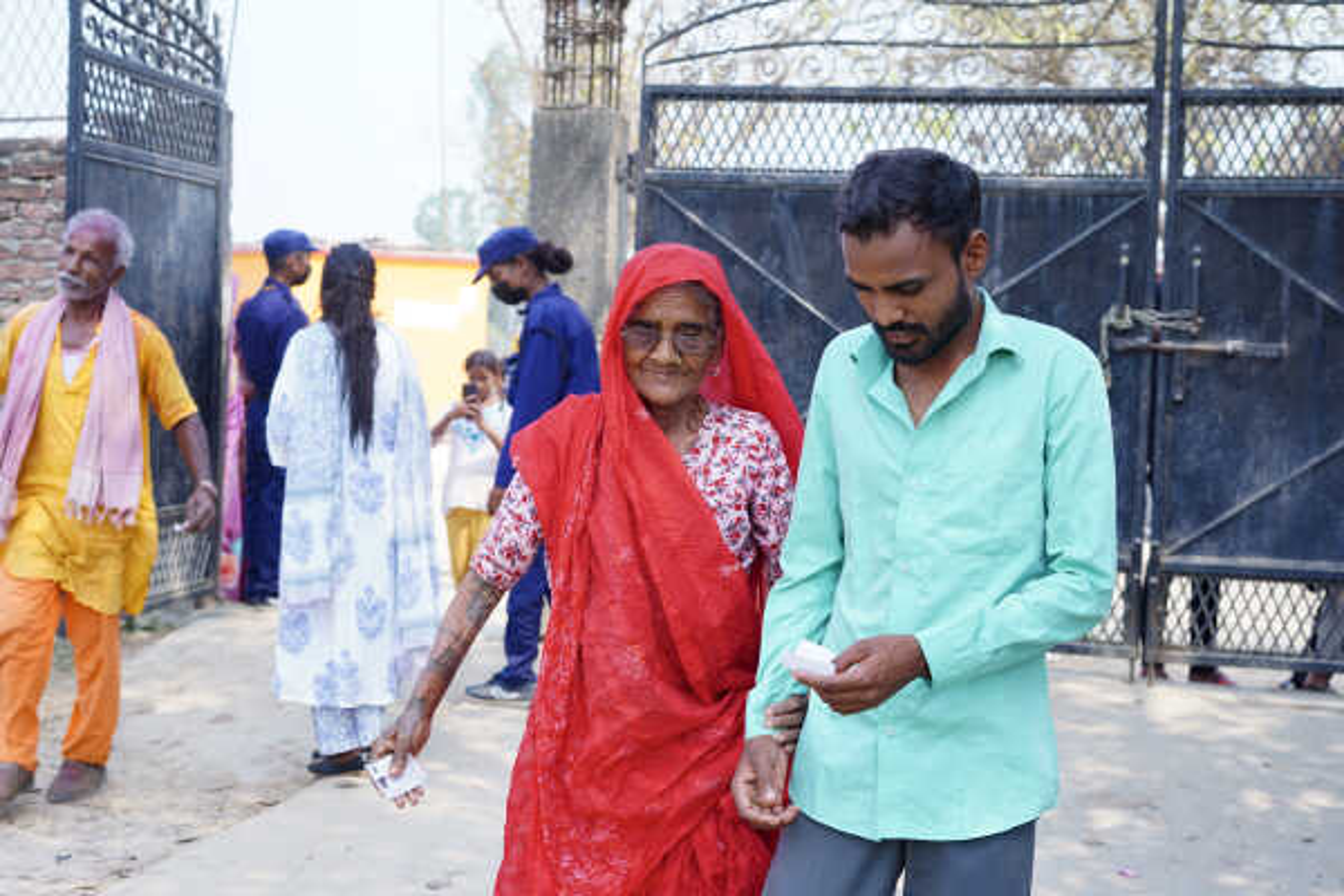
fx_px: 1867
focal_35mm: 50
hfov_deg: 39.6
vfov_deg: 27.0
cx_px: 672
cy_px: 448
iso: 100
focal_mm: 50
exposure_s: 1/125
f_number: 5
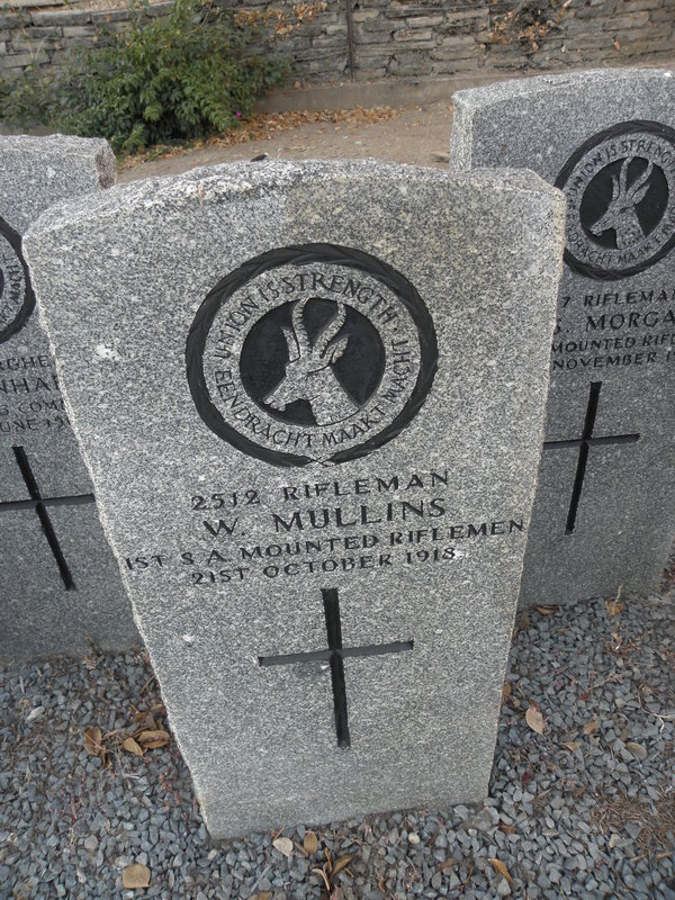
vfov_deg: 67.3
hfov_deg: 53.1
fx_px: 676
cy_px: 450
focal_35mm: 26
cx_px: 338
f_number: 2.8
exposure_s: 1/30
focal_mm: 4.6
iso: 64
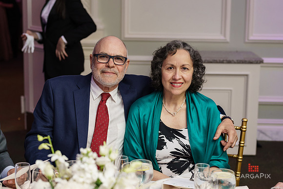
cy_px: 94
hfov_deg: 27.0
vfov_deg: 18.2
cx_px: 142
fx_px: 590
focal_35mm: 75
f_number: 2.5
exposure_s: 1/250
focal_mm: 50
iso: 1000
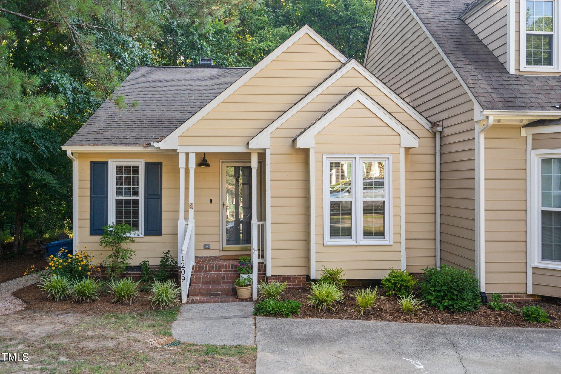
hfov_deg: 61.9
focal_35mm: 30
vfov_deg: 43.6
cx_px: 280
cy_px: 187
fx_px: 467
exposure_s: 1/200
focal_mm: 30
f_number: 4
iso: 640
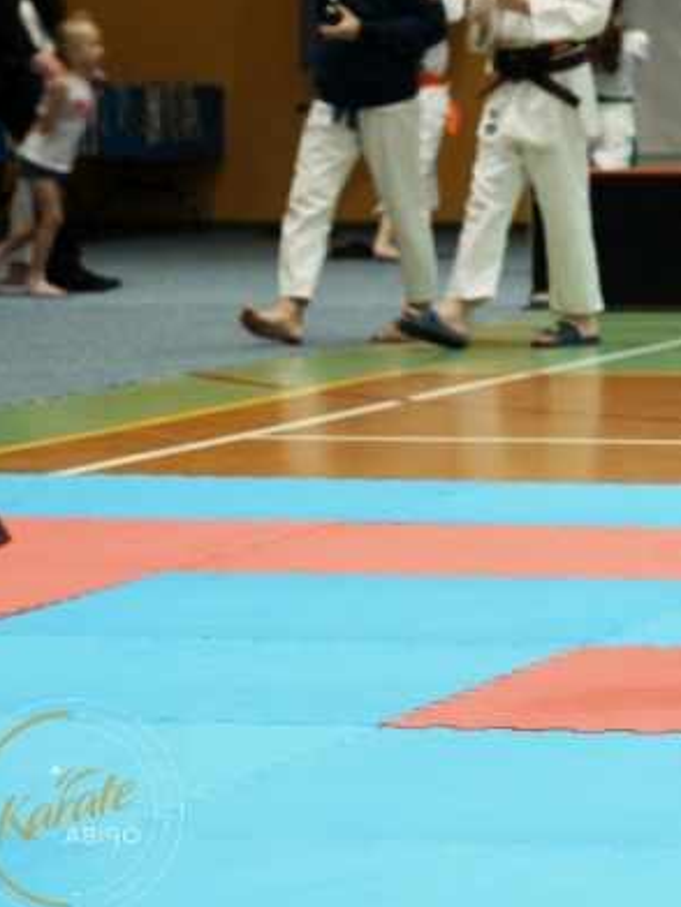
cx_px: 883
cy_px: 309
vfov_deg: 9.6
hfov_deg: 7.1
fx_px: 5404
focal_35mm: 206
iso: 640
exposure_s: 1/40
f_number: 5.6
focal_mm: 105
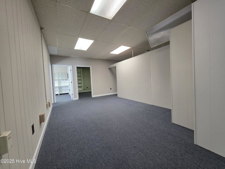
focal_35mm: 13
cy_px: 84
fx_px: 85
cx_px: 112
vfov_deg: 90.0
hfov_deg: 106.1
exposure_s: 1/60
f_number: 1.9
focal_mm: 2.2
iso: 200
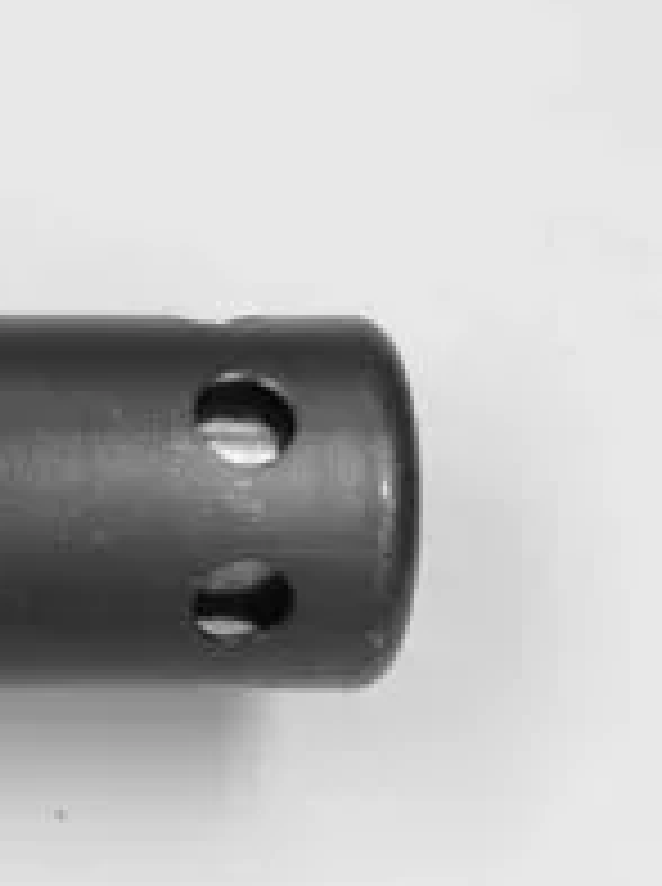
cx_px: -1117
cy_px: 488
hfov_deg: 4.9
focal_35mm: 293
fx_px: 7496
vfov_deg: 6.8
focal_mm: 50
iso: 400
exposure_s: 1/30
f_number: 9
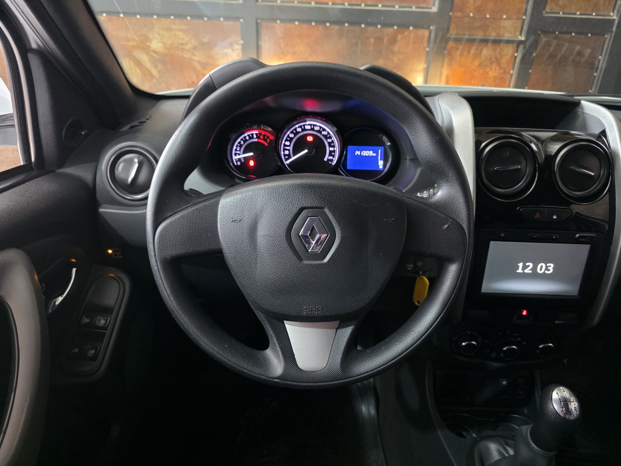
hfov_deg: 73.9
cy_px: 233
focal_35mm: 23
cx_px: 310
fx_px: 413
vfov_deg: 58.9
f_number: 1.7
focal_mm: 6.3
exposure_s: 1/50
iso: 1600
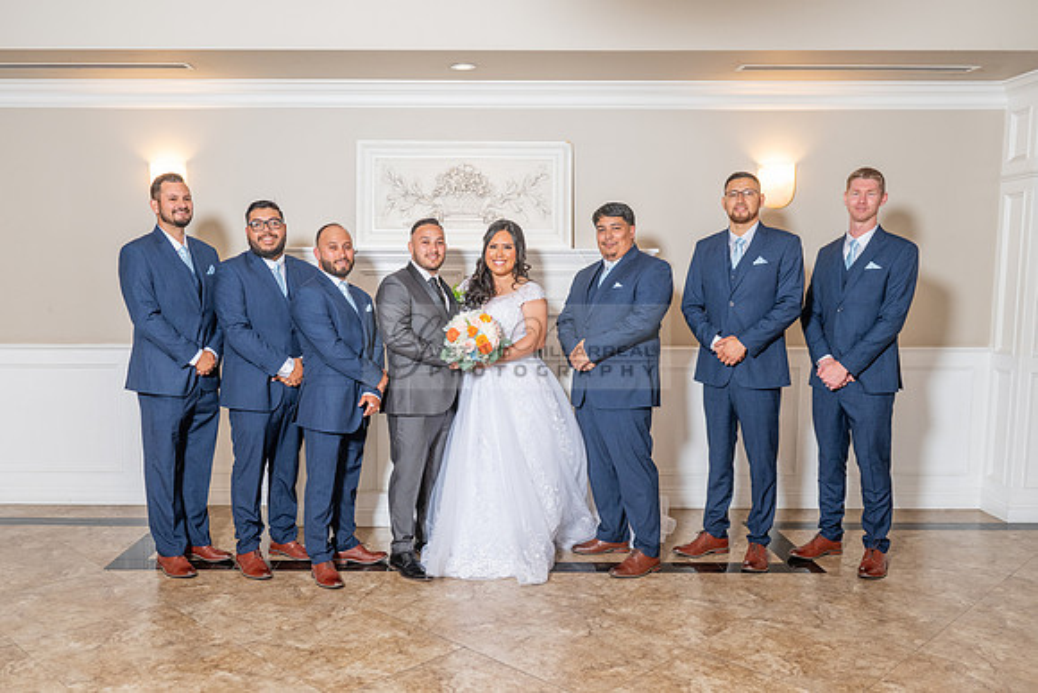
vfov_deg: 42.2
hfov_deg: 60.0
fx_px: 896
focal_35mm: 31
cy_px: 379
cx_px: 462
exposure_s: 1/160
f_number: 4.5
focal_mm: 28
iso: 640
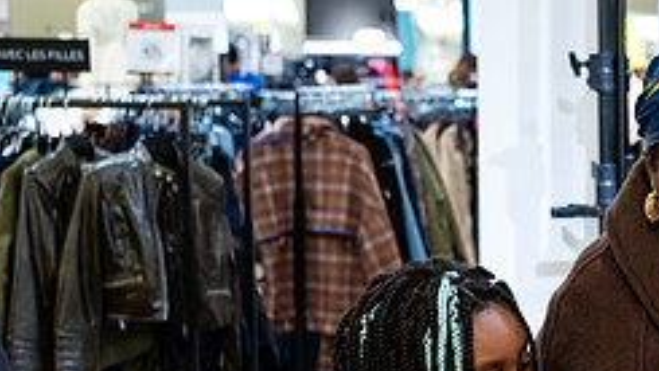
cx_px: 711
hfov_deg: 20.8
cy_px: 343
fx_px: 1713
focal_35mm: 98
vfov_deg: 12.3
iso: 1000
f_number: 3.2
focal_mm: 36
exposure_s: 1/125
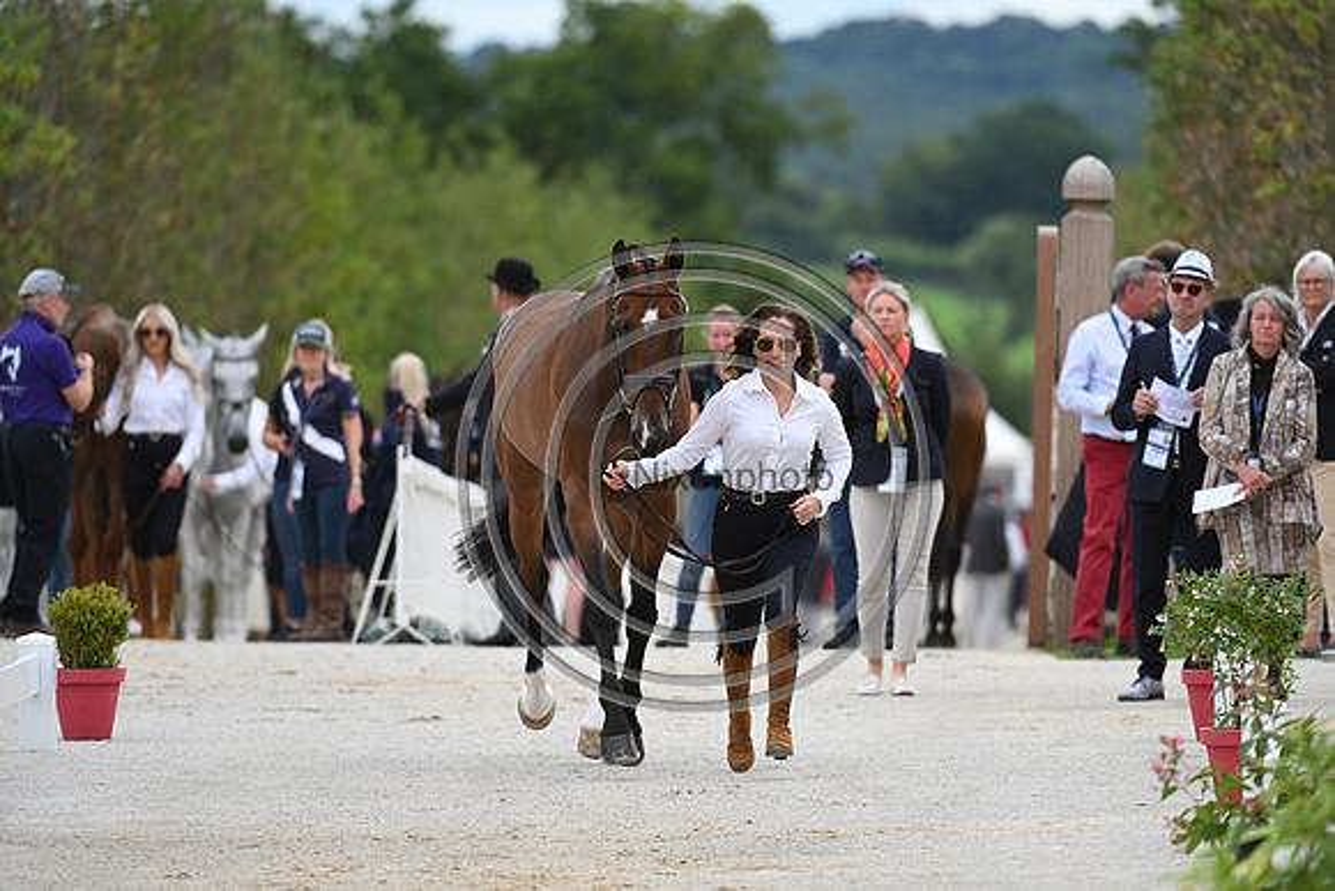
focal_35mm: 400
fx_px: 14836
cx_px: 668
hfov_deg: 5.2
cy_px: 446
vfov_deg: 3.4
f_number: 5.6
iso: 560
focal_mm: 400
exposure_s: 1/1600
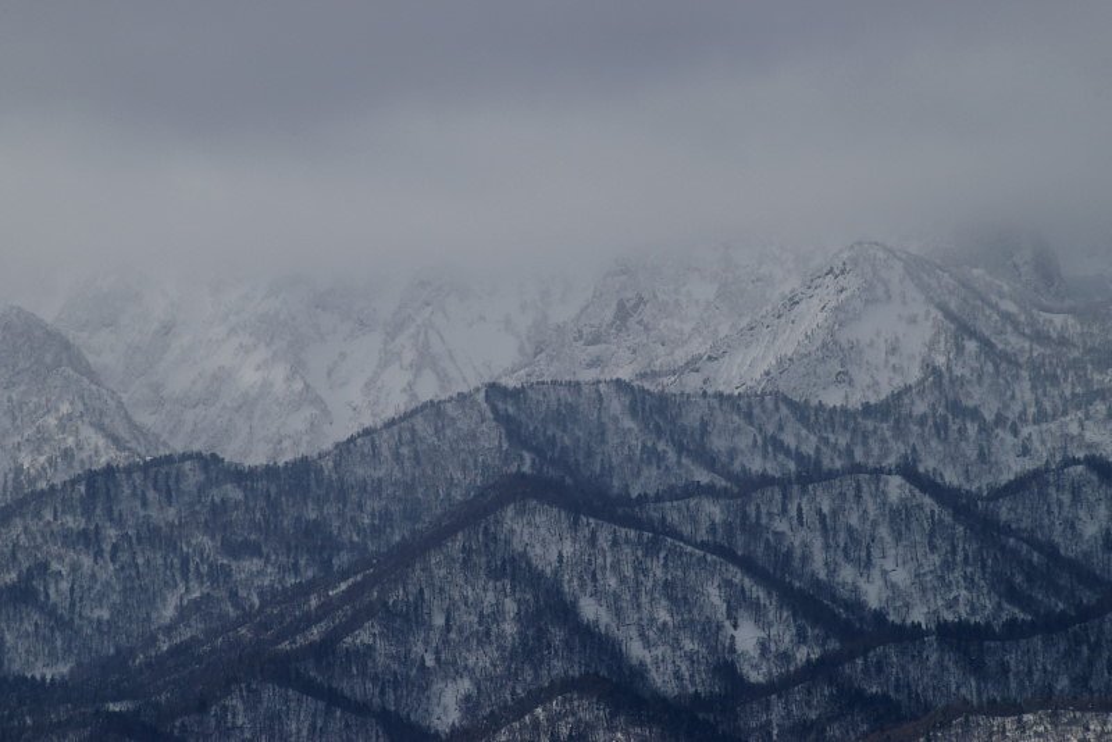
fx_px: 8806
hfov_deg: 7.2
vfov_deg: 4.8
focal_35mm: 285
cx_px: 556
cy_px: 371
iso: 200
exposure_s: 1/1000
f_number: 10
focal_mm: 190
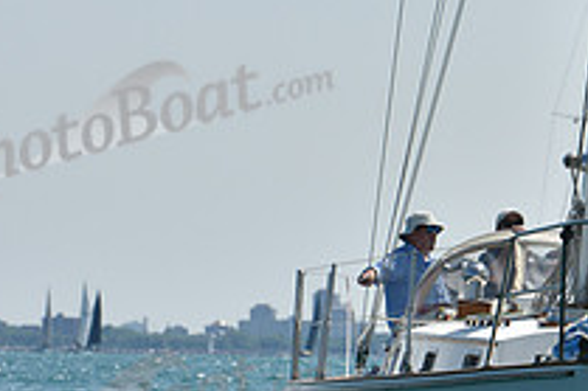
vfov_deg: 3.0
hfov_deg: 4.5
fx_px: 7475
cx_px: 481
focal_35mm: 458
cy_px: 226
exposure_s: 1/1250
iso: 250
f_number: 8
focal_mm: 165
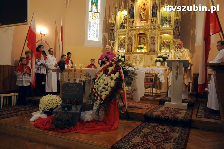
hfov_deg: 67.4
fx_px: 168
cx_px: 112
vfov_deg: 47.8
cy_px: 74
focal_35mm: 27
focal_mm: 18
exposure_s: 1/60
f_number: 5
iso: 1600
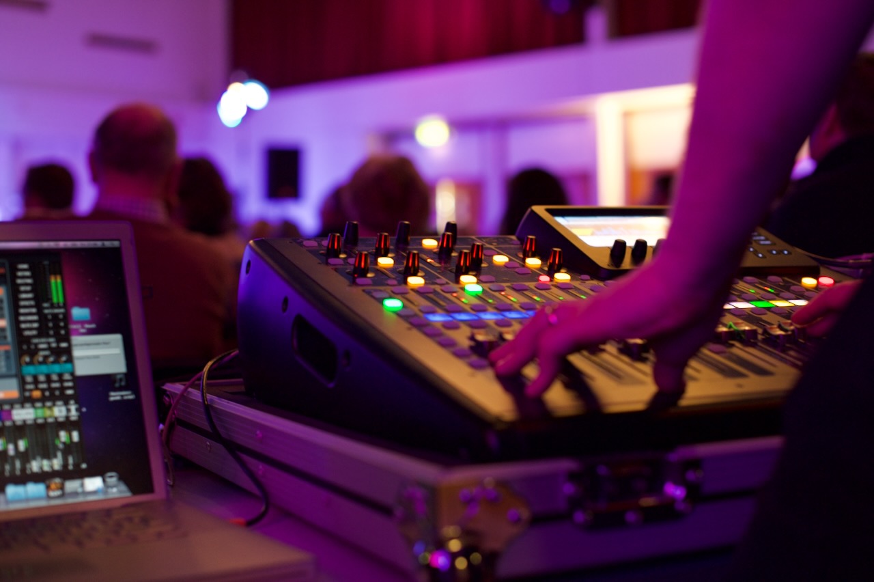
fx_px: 1213
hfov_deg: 39.6
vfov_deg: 27.0
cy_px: 291
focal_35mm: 50
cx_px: 437
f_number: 2.8
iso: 2200
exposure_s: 1/30
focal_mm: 50
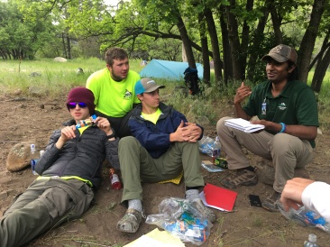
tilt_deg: -13.2
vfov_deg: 48.2
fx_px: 276
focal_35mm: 29
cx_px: 165
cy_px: 124
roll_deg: +0.5
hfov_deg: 61.7
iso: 32
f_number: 2.2
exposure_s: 1/120
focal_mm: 4.15
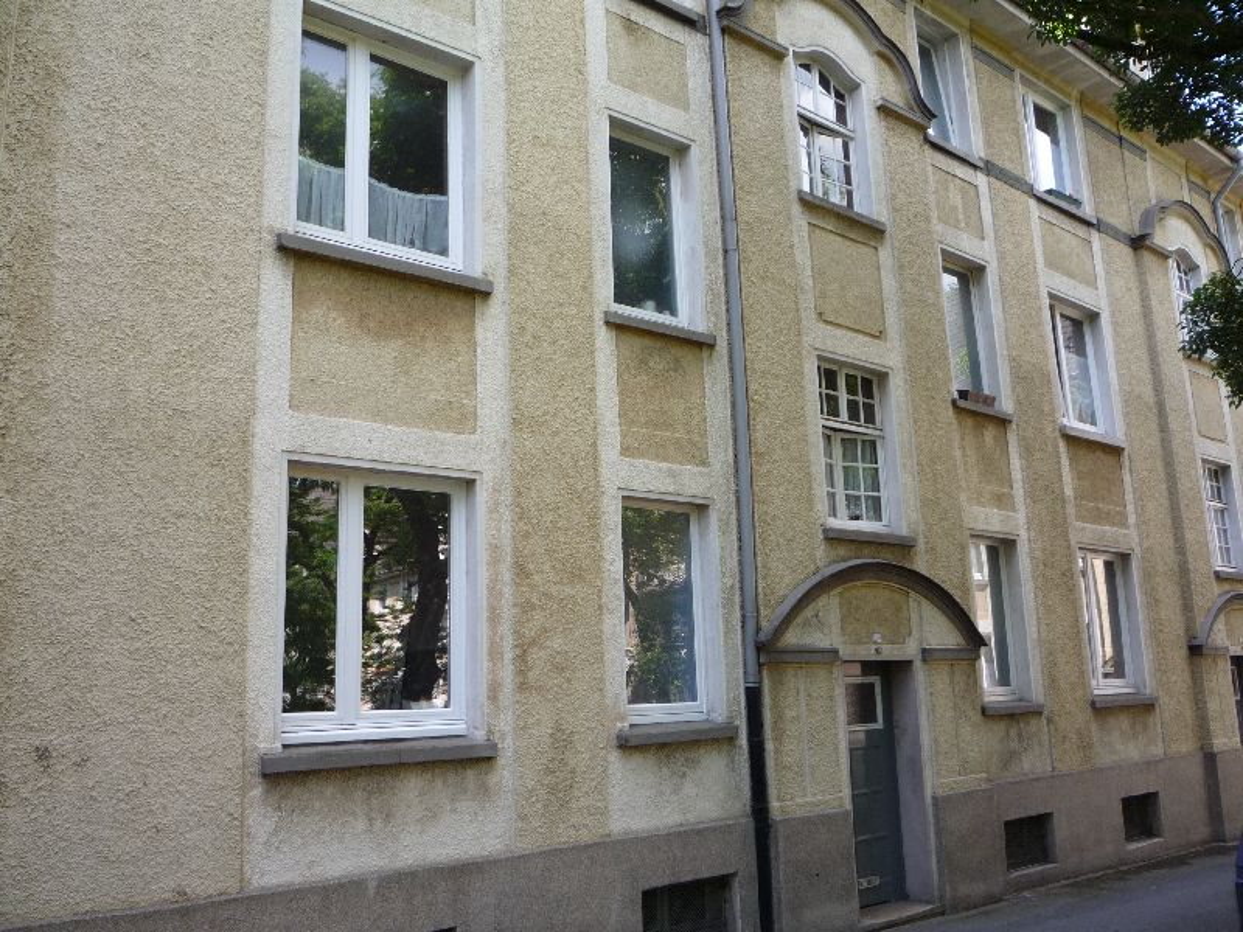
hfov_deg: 60.0
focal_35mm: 30
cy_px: 466
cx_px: 622
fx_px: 1077
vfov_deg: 46.8
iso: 100
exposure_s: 1/100
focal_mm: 5.2
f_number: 4
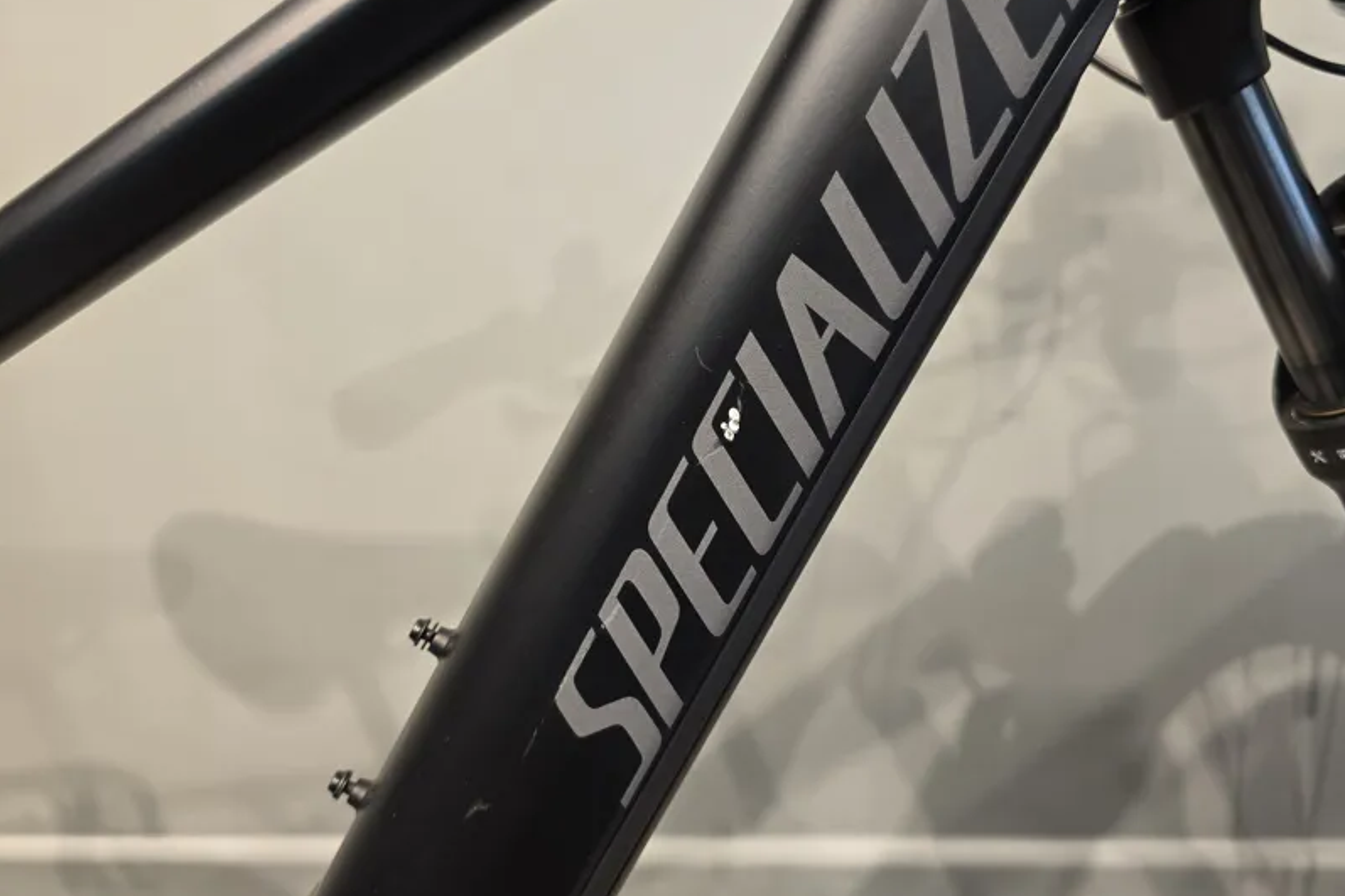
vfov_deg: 41.1
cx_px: 673
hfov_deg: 58.7
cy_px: 415
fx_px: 1195
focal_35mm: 32
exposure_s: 1/50
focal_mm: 6.3
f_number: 1.7
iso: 160
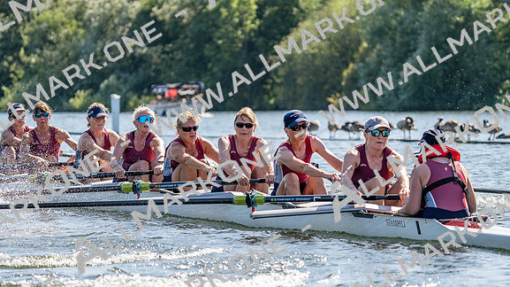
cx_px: 255
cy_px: 139
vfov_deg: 5.6
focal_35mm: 216
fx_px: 2920
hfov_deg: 10.0
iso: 400
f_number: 5.6
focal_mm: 205
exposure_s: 1/2000
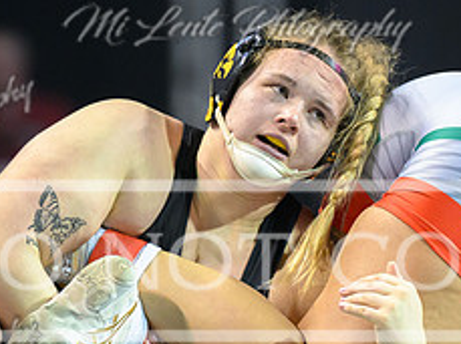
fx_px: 8523
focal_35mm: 641
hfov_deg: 3.1
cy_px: 314
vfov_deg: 2.3
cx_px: 313
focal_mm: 200
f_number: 2.8
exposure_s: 1/800
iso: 5000
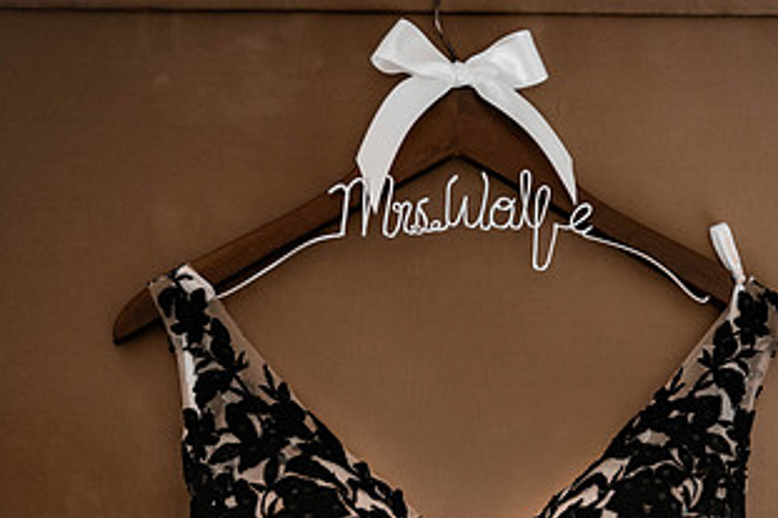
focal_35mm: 97
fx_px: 2095
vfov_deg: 14.0
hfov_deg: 21.0
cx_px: 490
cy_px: 407
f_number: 2.8
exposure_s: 1/125
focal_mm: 52
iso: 640
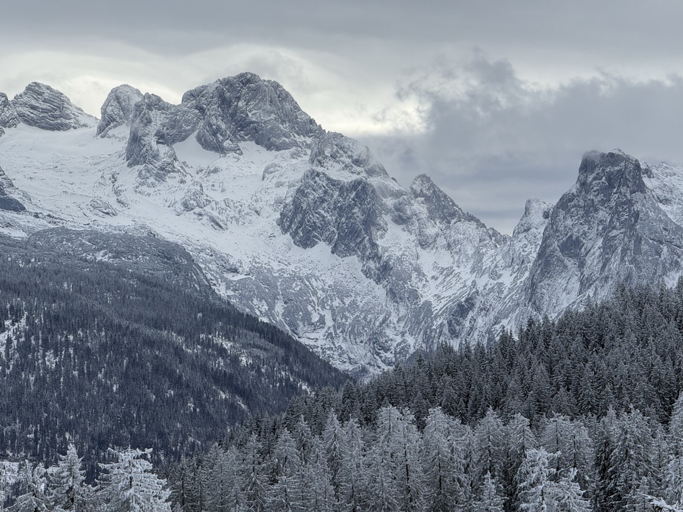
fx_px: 2368
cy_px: 256
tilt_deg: +2.3
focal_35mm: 120
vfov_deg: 12.3
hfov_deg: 16.4
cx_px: 342
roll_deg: +0.5
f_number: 2.8
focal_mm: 15.66
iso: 50
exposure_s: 1/1818
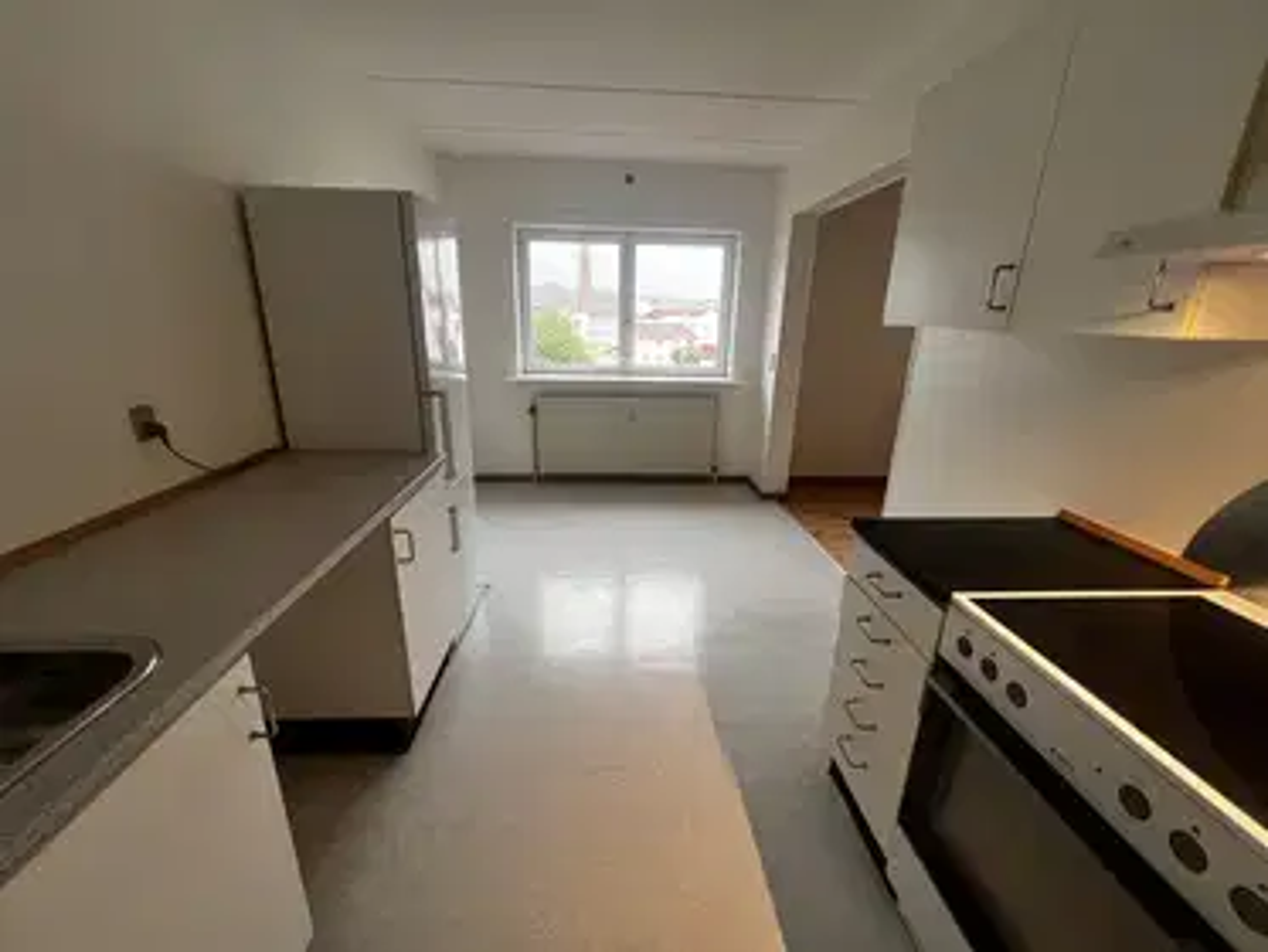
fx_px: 476
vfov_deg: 89.9
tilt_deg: -16.9
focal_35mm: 13
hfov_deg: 106.2
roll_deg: -1.7
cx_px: 634
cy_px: 476
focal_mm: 1.57
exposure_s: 1/100
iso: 125
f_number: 1.8
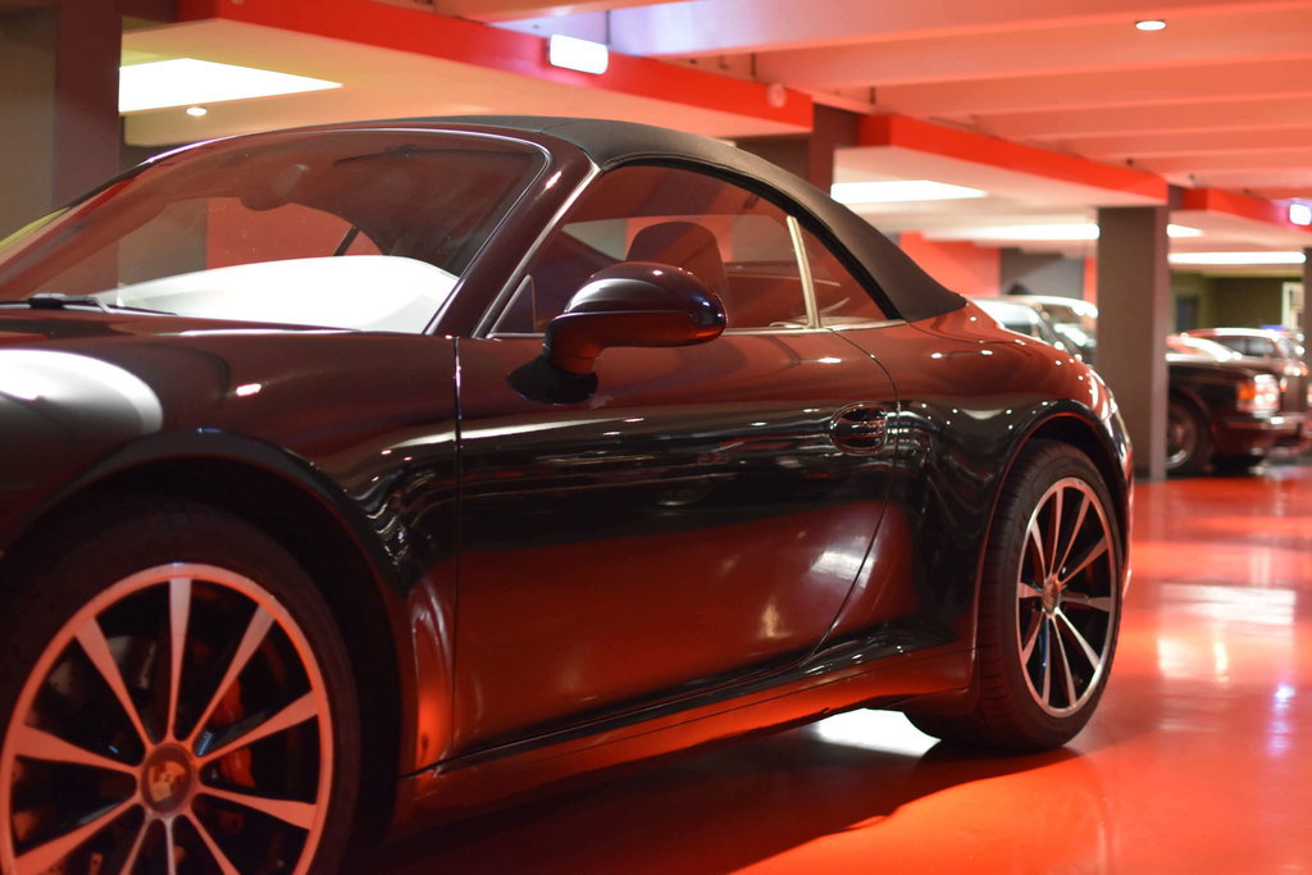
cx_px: 656
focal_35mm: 52
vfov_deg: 25.8
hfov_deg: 37.8
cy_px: 438
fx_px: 1913
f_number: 1.8
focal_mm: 35
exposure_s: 1/60
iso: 1250
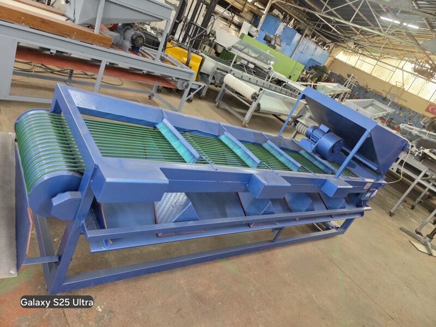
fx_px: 290
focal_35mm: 23
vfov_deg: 58.9
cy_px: 164
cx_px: 218
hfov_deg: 73.9
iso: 400
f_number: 1.7
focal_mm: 6.3
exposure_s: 1/100
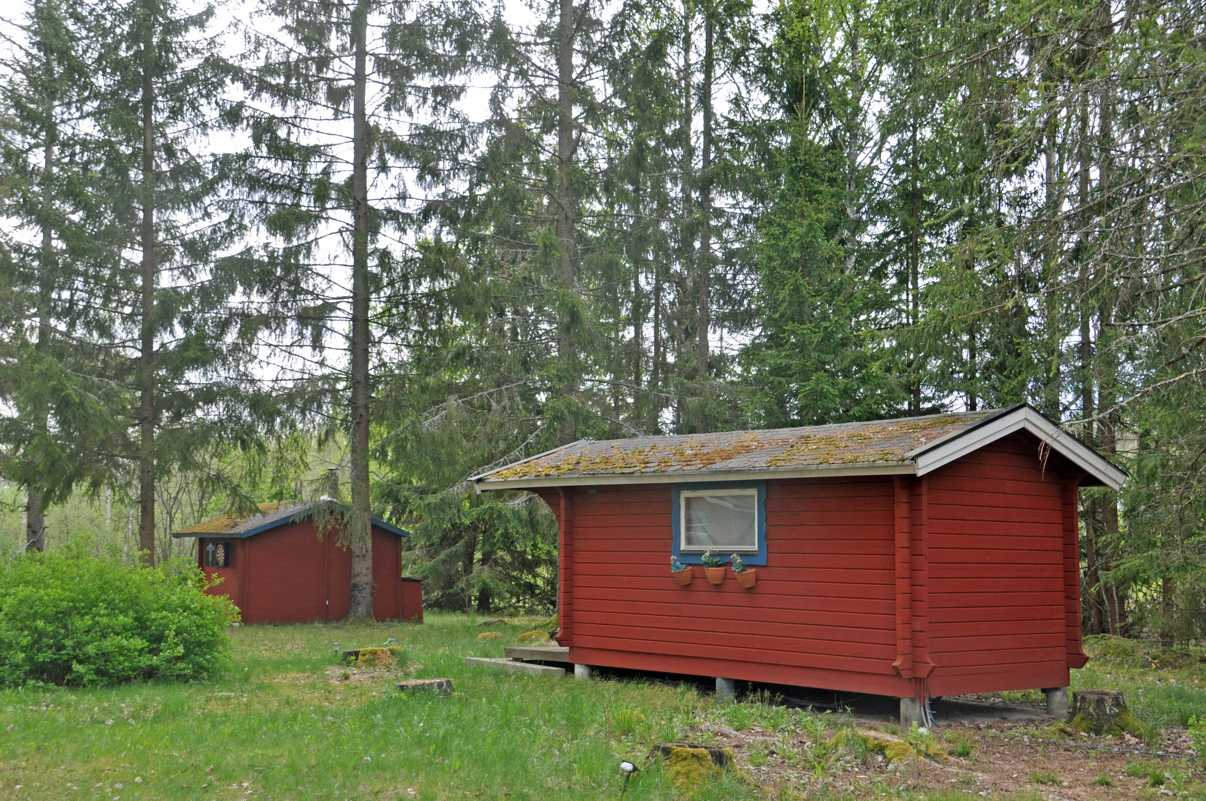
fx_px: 1506
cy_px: 400
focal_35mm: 45
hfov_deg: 43.7
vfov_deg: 29.8
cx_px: 603
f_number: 7.1
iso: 200
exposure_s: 1/200
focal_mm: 30
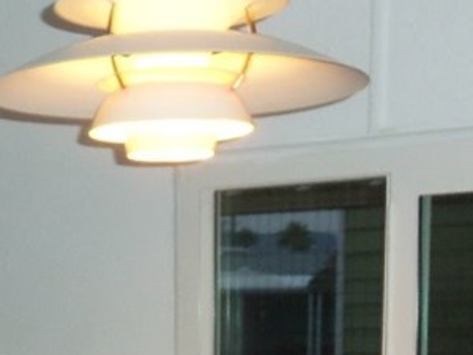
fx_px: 1353
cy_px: 505
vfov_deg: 14.1
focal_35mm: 99
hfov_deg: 19.5
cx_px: 63
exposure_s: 1/30
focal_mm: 5.2
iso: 100
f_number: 3.4
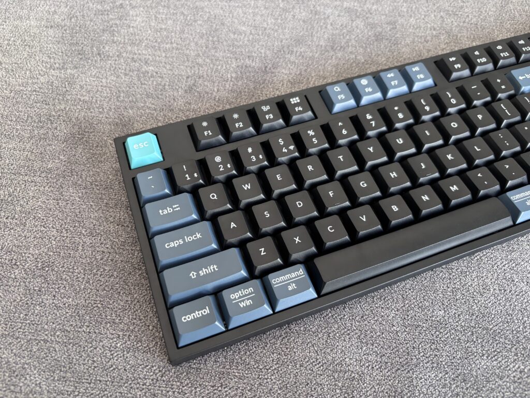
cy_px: 199
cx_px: 265
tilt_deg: -57.1
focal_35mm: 26
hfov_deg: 67.3
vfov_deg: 53.1
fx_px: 398
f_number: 1.6
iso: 250
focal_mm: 5.96
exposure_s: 1/60
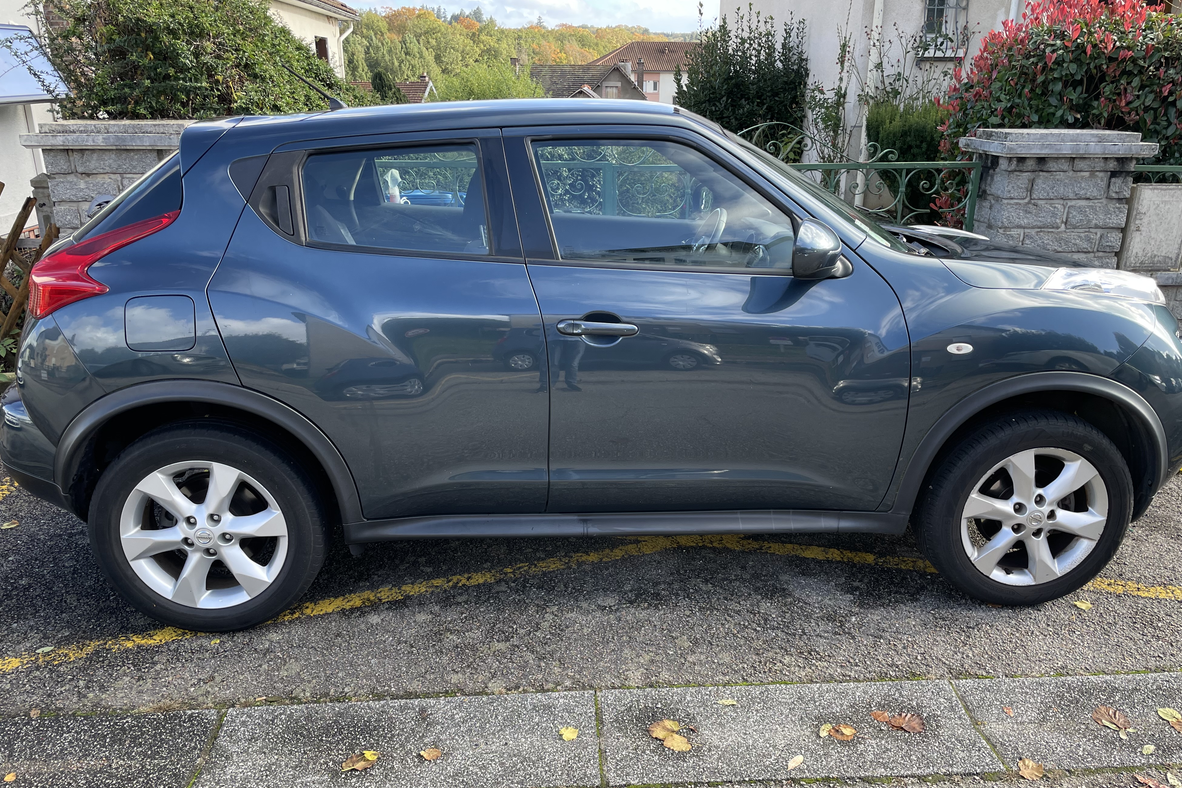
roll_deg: -0.1
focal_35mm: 28
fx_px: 919
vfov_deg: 46.3
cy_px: 434
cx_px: 607
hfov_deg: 65.5
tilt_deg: -20.7
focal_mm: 4.2
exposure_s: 1/332
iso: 32
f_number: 1.6
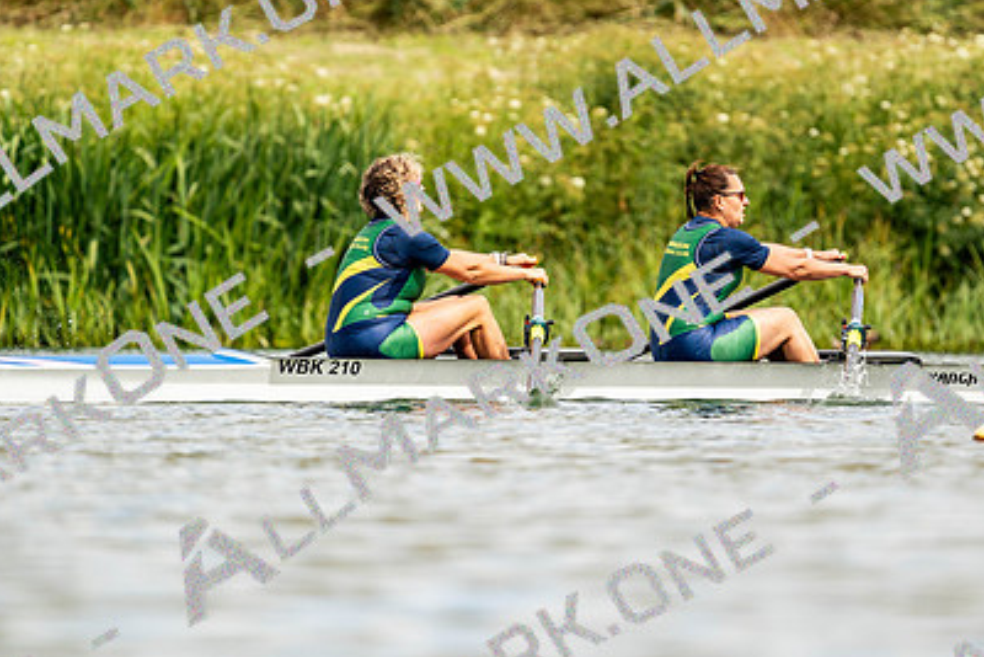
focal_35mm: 869
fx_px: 23760
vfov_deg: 1.6
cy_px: 245
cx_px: 679
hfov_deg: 2.4
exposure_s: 1/2000
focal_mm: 600
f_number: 6.3
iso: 400
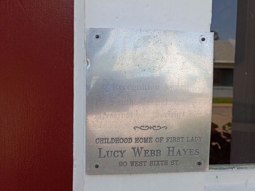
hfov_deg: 61.7
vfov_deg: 48.2
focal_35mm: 29
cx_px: 128
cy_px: 96
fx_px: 214
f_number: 1.8
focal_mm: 4.27
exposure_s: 1/378
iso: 100
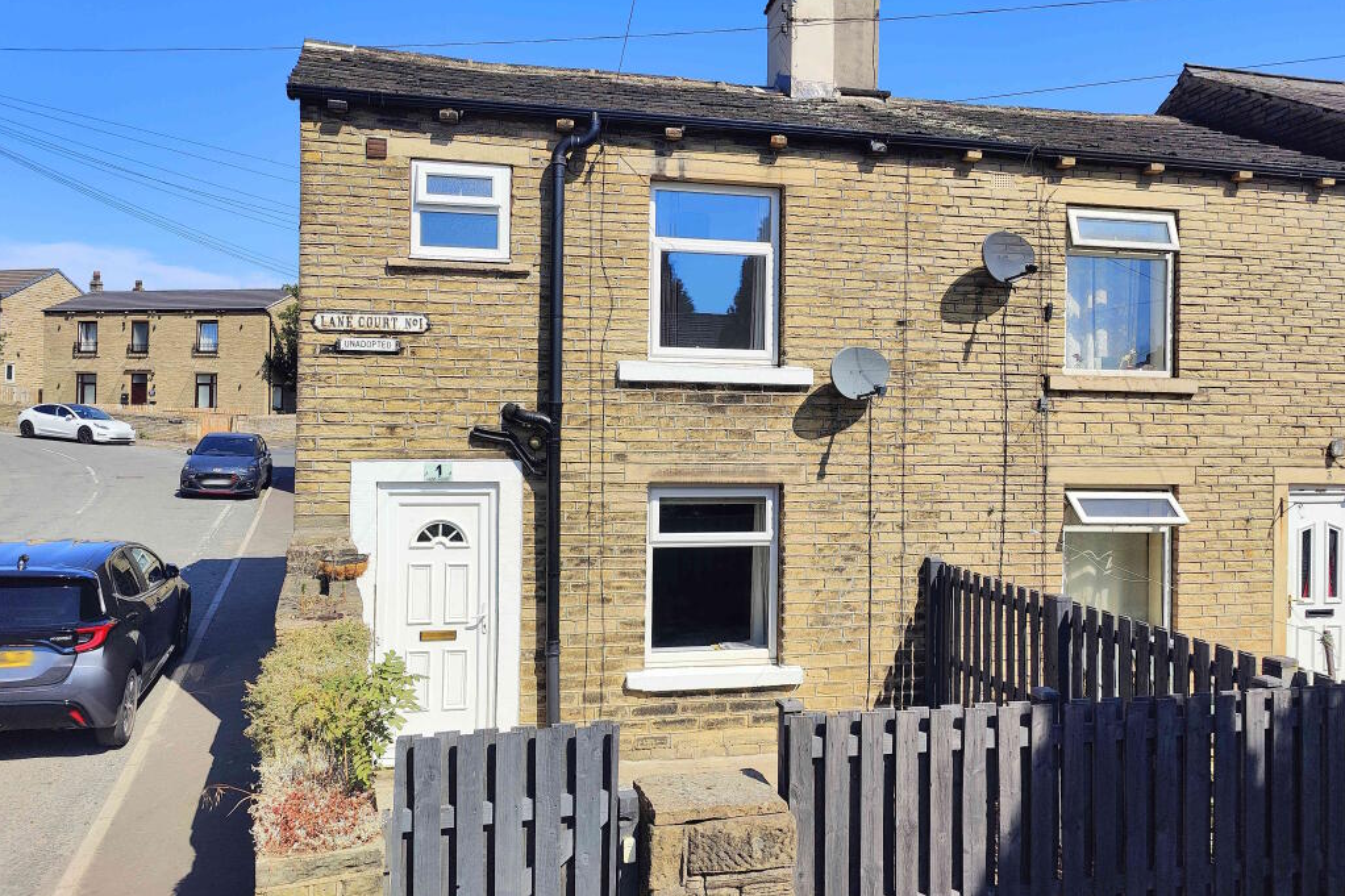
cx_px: 672
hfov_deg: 73.8
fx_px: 896
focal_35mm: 24
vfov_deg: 53.0
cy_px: 404
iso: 50
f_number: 1.8
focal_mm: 6.06
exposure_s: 1/3758
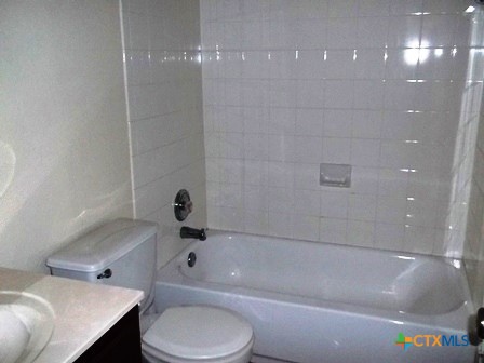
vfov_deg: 42.9
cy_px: 182
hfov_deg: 55.4
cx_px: 242
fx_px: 461
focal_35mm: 33
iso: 320
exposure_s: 1/30
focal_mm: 5.9
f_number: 3.3
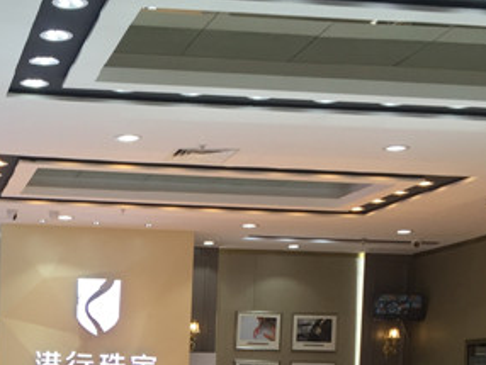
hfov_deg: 23.4
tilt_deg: -3.5
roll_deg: -3.0
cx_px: 36
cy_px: 467
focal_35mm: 81
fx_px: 1138
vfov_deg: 17.2
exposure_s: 1/100
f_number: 2.2
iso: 32
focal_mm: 4.15
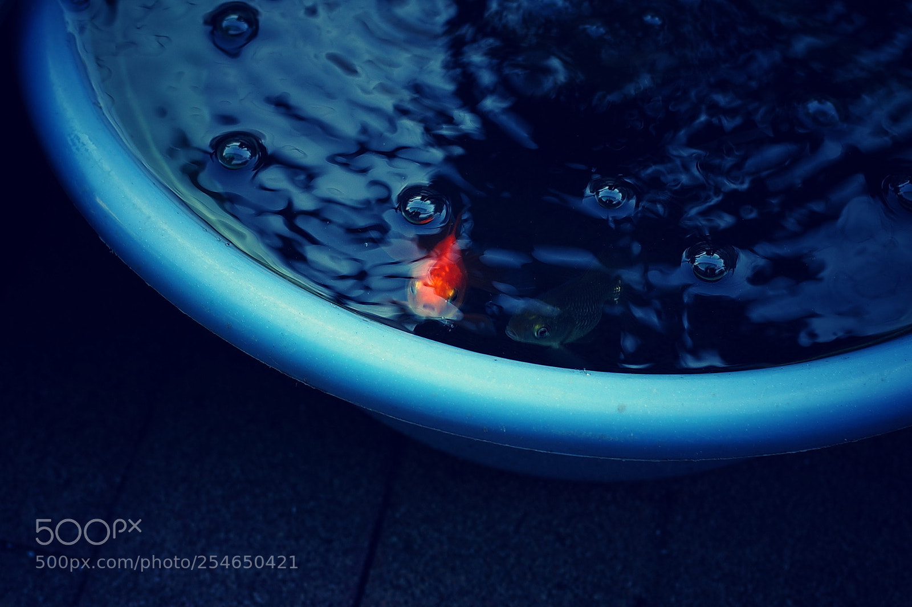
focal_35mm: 47
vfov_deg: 28.6
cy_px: 304
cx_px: 456
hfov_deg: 41.9
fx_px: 1190
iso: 100
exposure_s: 1/60
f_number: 3.2
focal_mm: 18.3
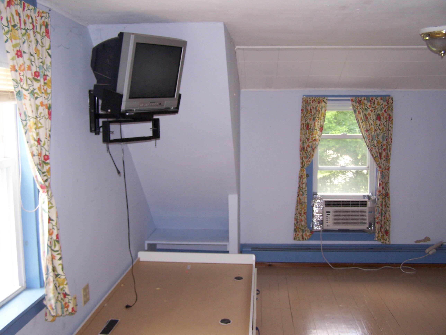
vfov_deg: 37.7
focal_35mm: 38
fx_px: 490
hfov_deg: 49.0
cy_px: 168
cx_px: 223
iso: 140
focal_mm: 6.3
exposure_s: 1/60
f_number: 2.8
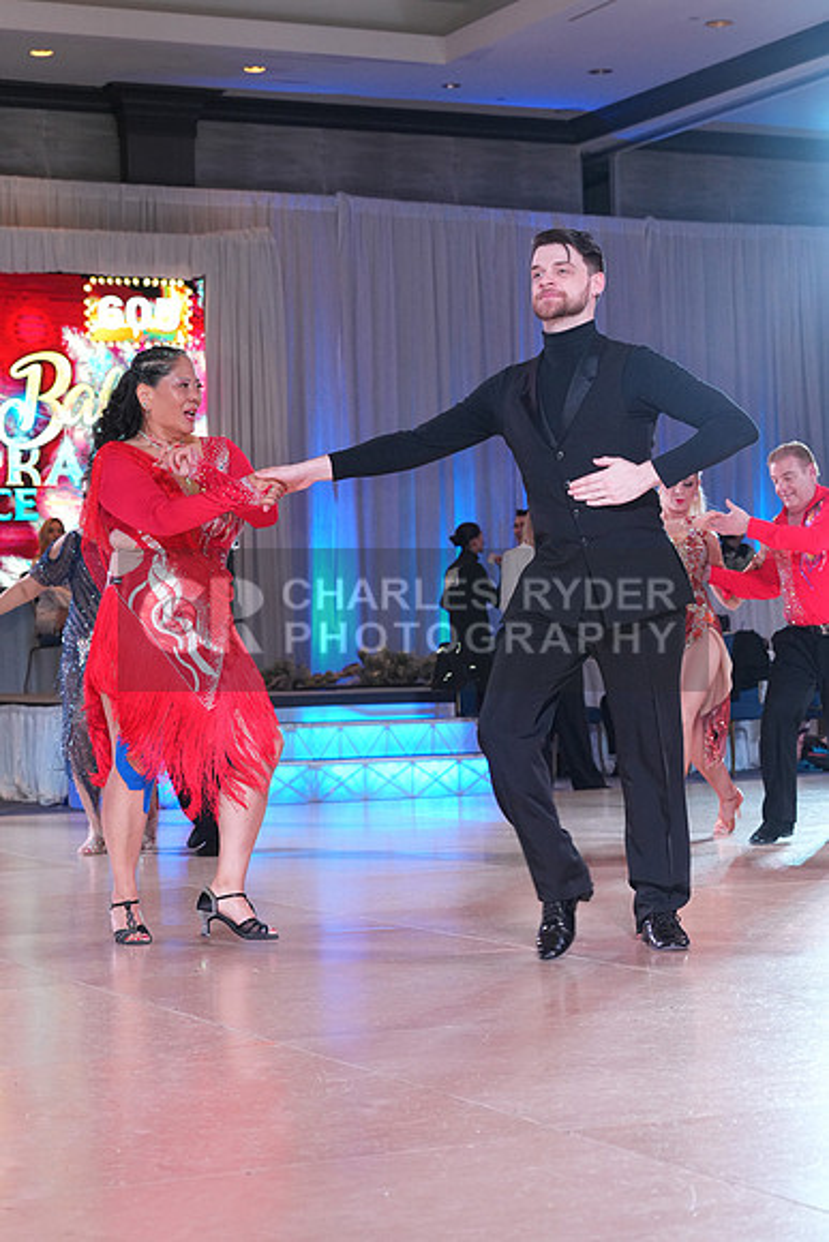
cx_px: 414
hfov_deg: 18.4
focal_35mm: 74
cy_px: 621
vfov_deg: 27.3
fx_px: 2554
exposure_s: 1/250
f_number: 6.3
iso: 2500
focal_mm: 74
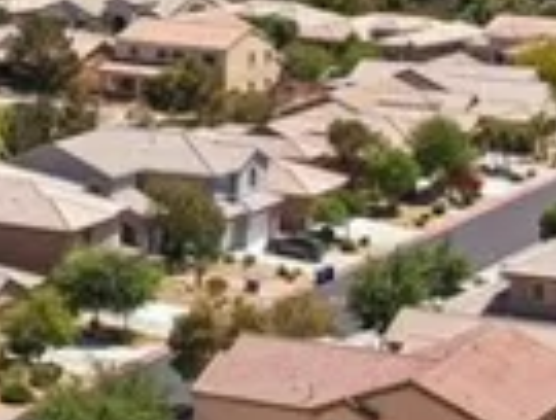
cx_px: -280
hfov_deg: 11.8
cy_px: -29
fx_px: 2577
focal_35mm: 160
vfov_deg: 9.2
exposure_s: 1/2000
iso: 110
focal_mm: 8.4
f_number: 2.8
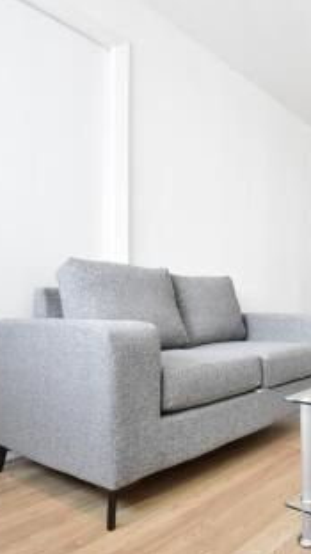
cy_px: 278
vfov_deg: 76.4
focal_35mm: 24
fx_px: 353
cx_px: 339
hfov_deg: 39.3
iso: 800
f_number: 7.1
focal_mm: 10
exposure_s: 1/15
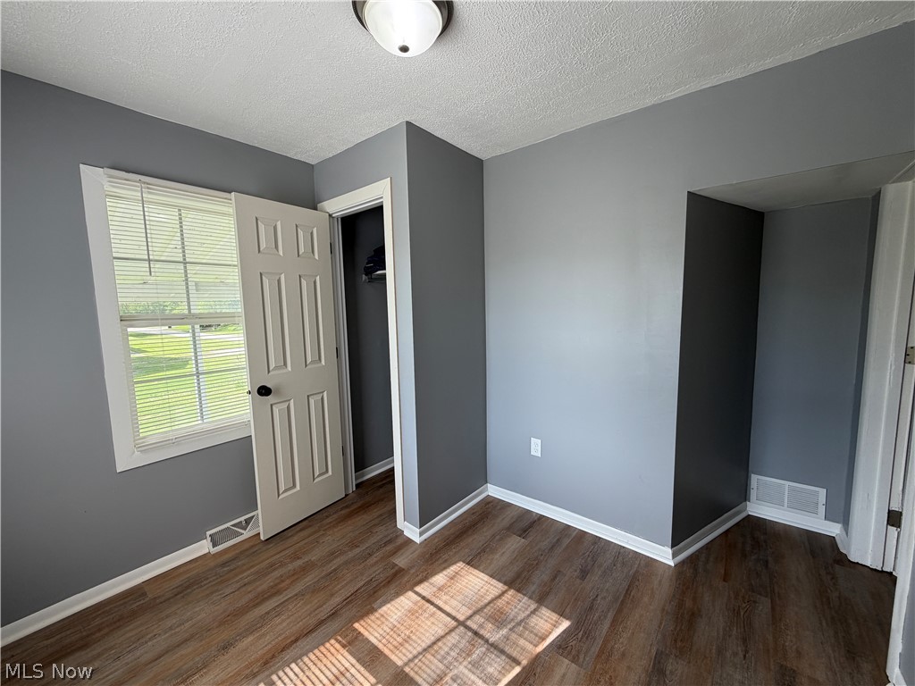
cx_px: 458
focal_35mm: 14
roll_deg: +1.3
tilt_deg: -6.0
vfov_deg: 85.7
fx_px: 370
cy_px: 343
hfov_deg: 102.1
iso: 40
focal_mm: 2.22
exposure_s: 1/127
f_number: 2.2
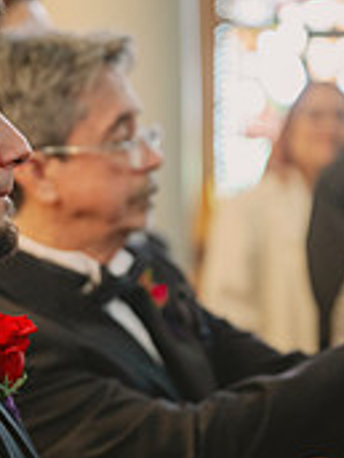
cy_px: 336
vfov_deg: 11.2
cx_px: 9
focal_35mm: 176
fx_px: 2332
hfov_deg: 8.4
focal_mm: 70
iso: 2000
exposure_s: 1/250
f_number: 2.8
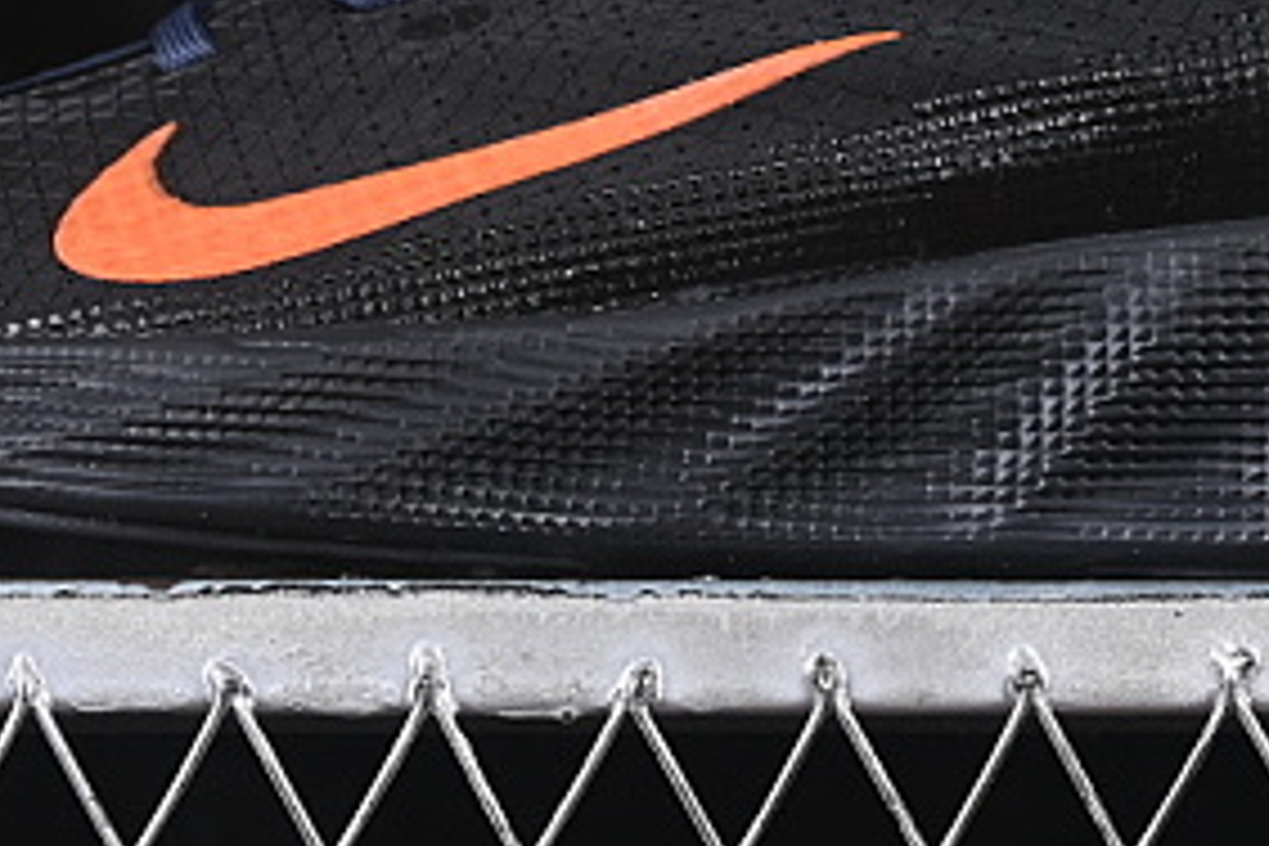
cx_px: 734
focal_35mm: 213
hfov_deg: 9.7
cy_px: -160
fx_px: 7508
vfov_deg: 6.4
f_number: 6.3
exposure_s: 1/60
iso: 160
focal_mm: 50
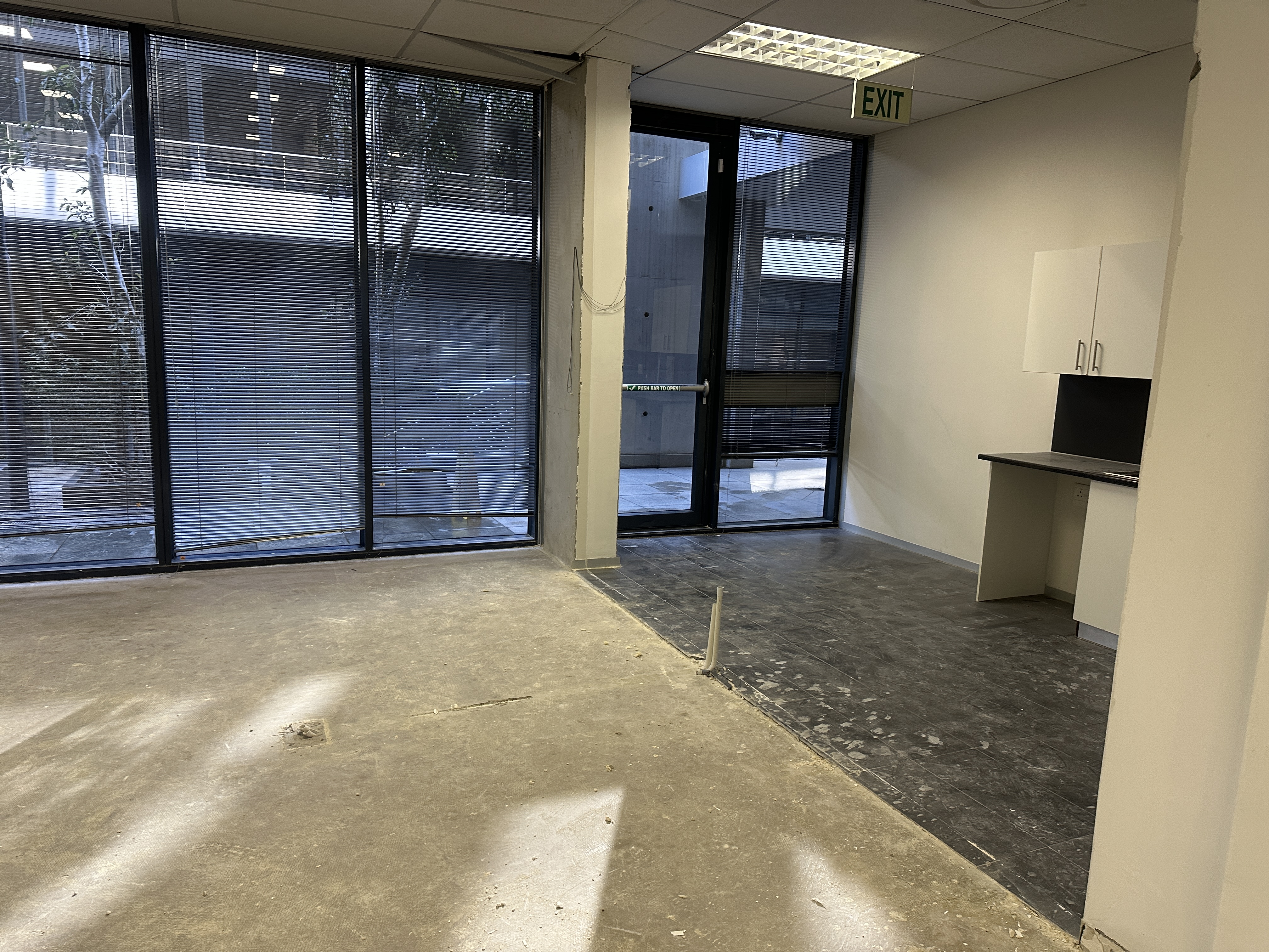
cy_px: 476
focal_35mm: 24
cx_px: 634
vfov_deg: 56.8
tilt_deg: -9.1
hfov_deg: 71.6
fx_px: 880
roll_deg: -1.9
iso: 200
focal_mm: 6.86
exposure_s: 1/100
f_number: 1.78
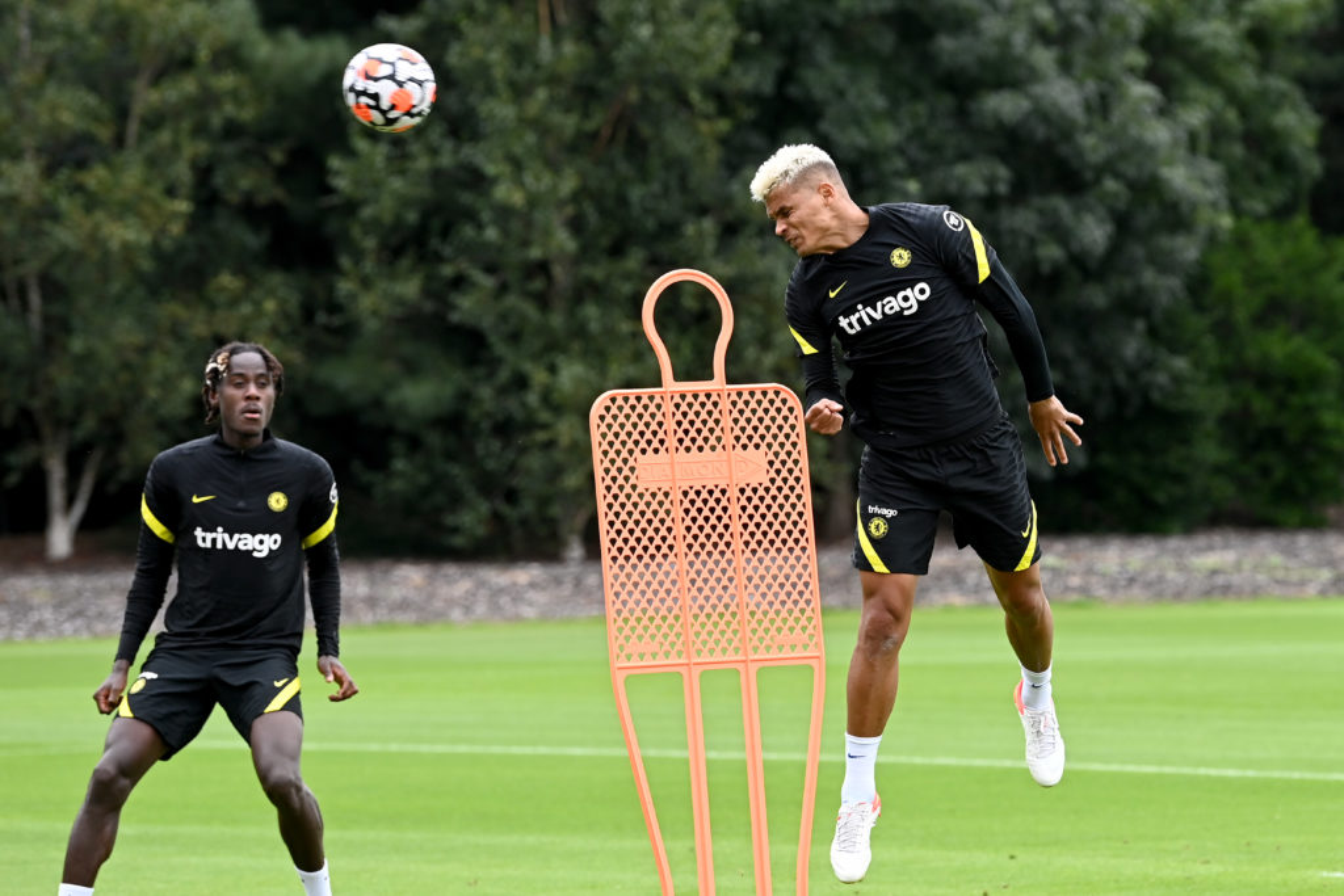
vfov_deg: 7.4
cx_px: 672
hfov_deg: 11.1
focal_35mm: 185
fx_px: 6907
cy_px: 448
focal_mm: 185
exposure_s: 1/1000
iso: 800
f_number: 4.5
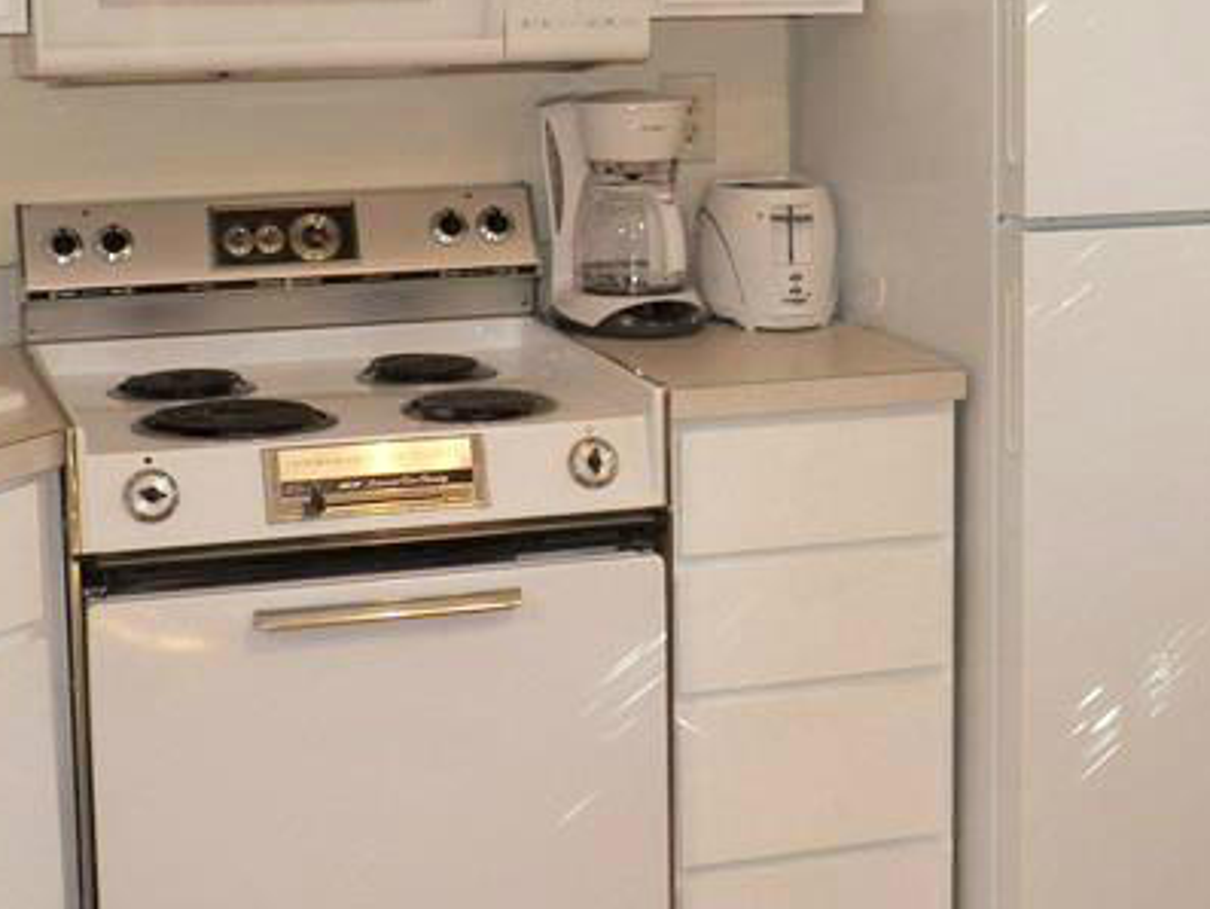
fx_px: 2727
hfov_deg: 24.8
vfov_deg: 18.7
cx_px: 850
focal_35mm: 78
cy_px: 153
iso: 160
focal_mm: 5.5
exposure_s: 1/50
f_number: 2.8
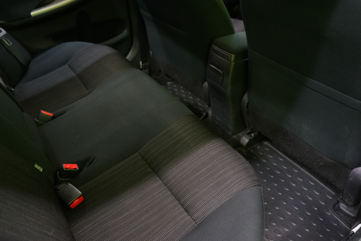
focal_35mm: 30
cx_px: 177
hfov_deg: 61.9
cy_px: 120
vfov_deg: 43.6
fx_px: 301
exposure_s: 1/20
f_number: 4
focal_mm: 29
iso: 2500
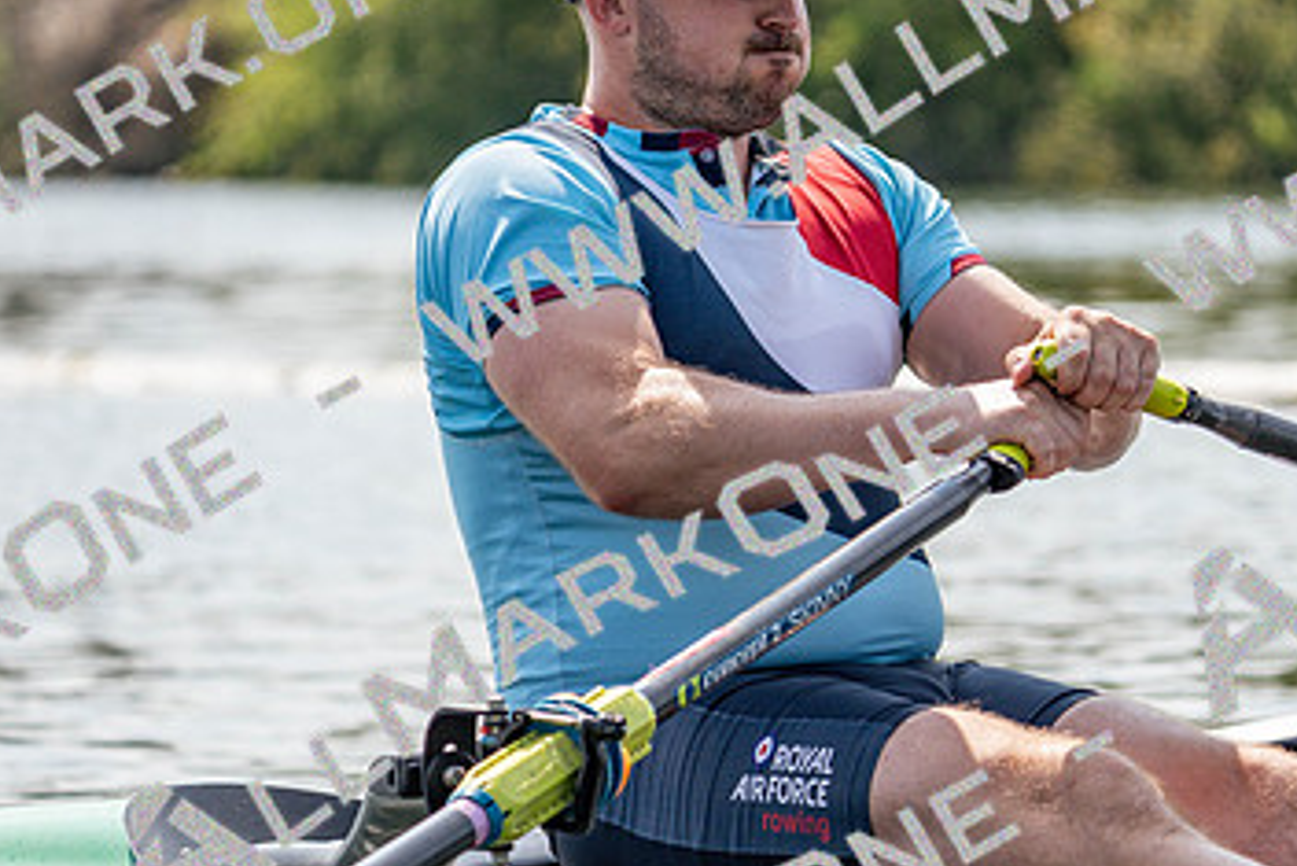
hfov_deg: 6.2
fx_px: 11893
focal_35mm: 330
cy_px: 374
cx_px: 877
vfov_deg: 4.2
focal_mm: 200
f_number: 5.6
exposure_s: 1/1600
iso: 200
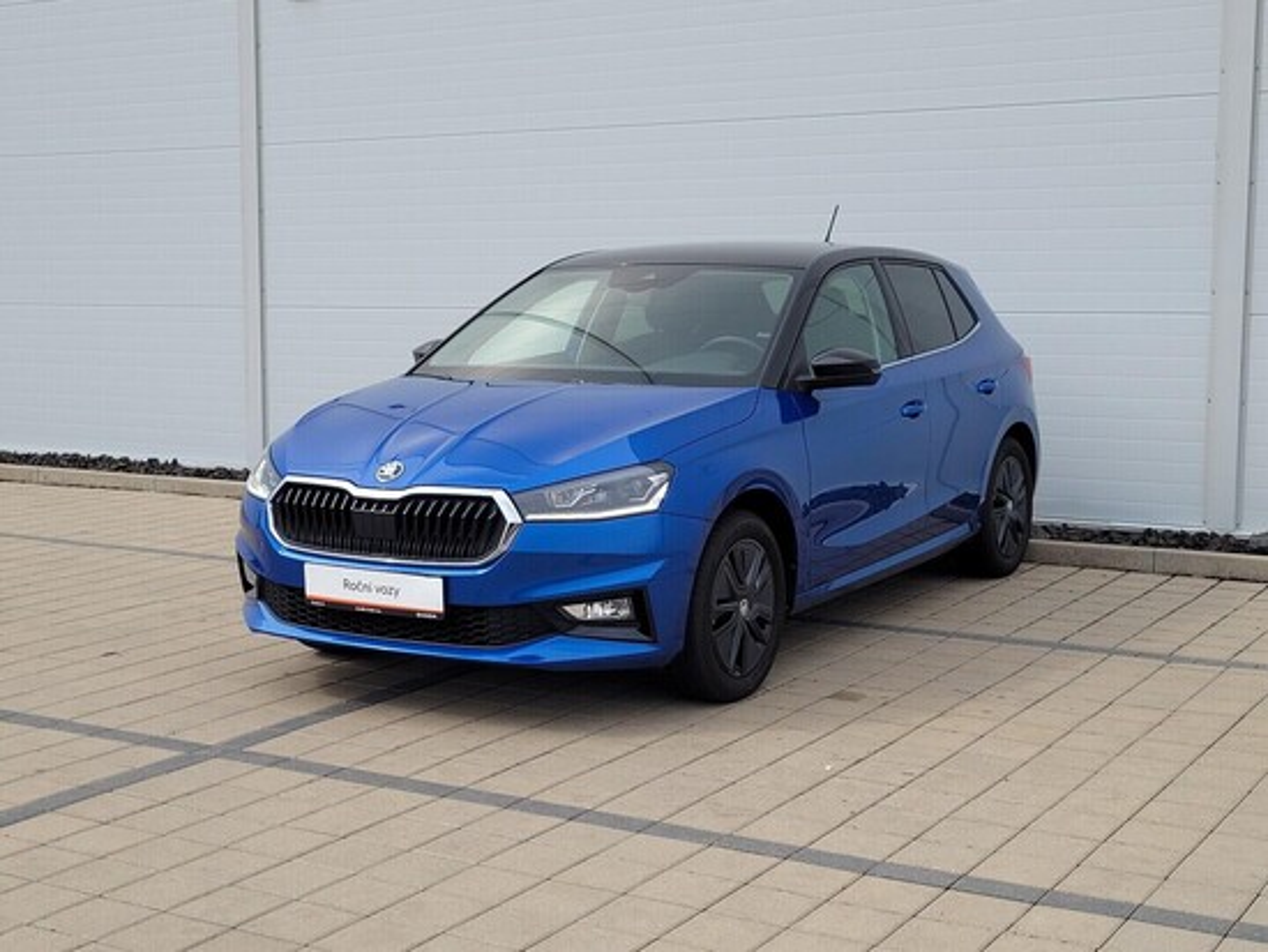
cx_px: 634
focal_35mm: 26
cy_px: 476
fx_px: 953
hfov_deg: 67.3
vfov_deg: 53.1
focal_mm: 5.4
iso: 40
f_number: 1.8
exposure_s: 1/1437
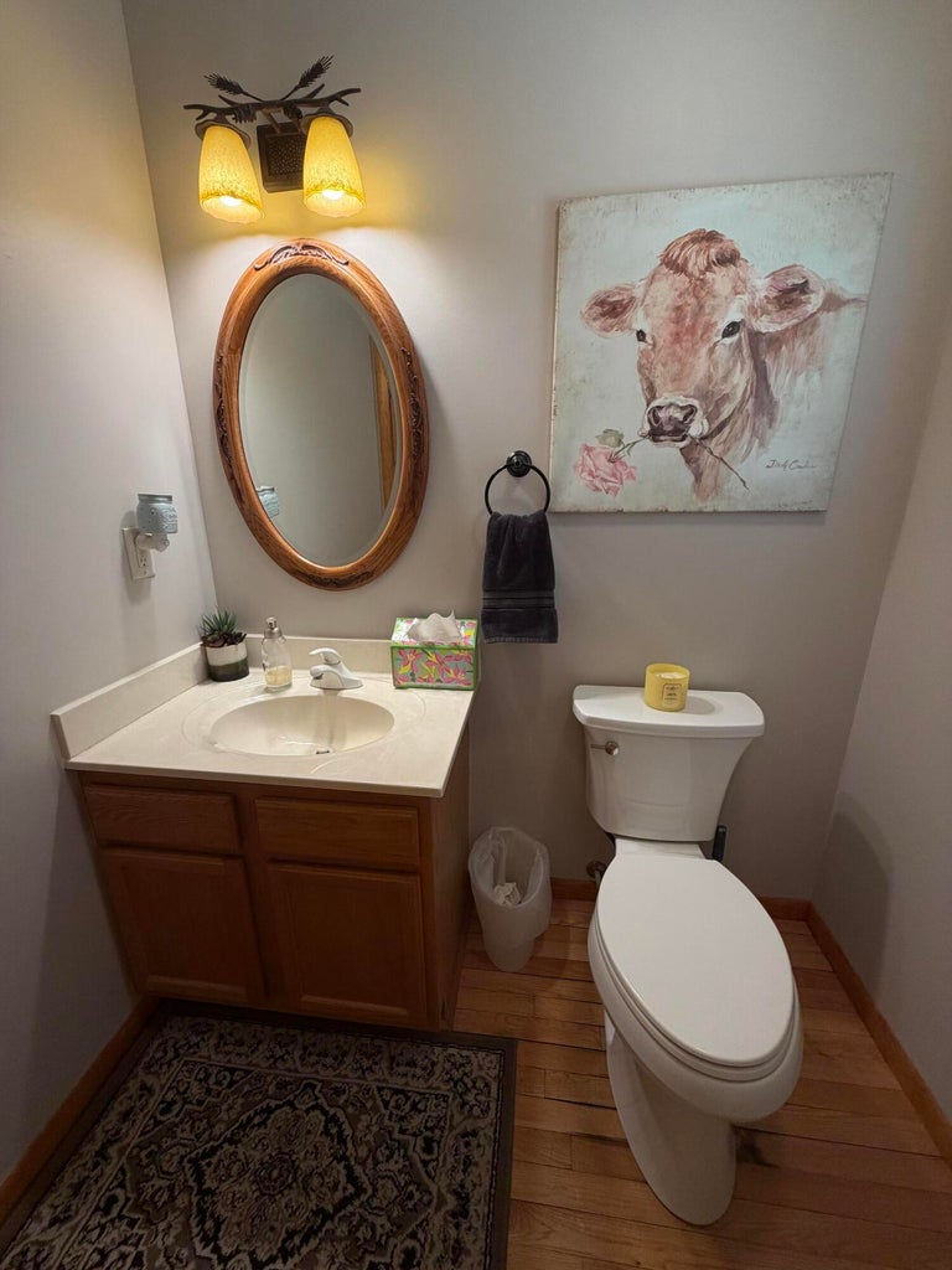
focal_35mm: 14
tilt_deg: -16.3
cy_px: 635
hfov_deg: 85.7
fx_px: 513
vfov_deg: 102.1
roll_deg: +1.1
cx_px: 476
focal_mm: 2.22
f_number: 2.2
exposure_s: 1/120
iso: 160
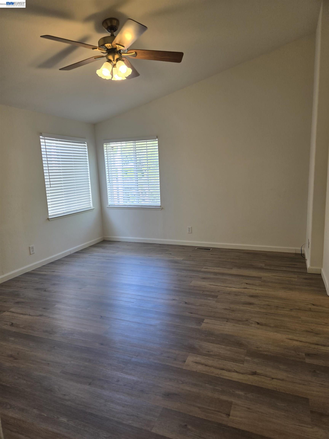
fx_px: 291
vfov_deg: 73.9
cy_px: 220
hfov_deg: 58.9
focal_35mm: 23
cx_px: 164
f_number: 1.8
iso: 50
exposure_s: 1/120
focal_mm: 5.4
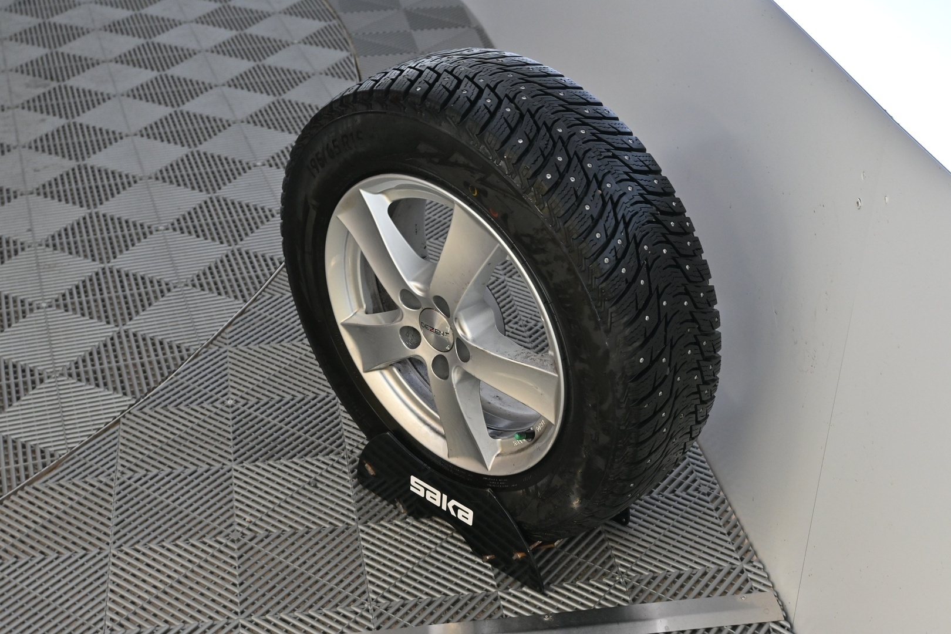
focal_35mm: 51
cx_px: 476
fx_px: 1347
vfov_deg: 26.5
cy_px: 317
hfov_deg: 38.9
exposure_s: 1/50
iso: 720
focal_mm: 34
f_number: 5
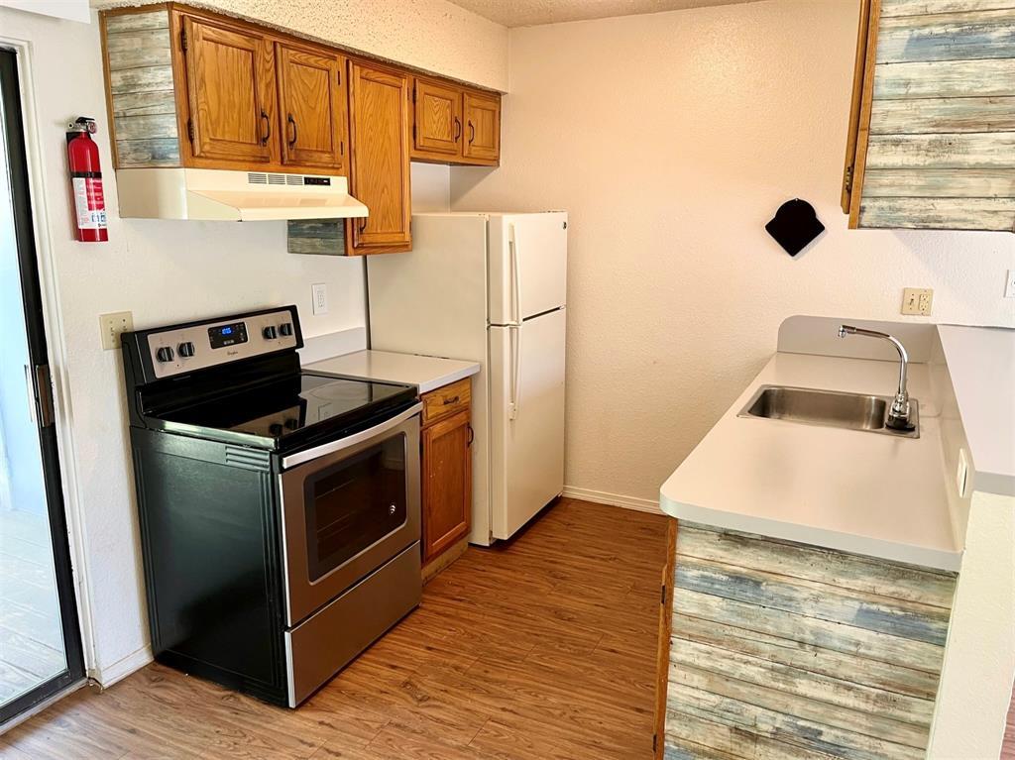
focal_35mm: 26
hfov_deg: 67.3
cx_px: 508
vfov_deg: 53.0
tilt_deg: -12.3
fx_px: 762
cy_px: 380
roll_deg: -0.4
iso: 100
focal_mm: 5.1
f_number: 1.6
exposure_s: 1/60
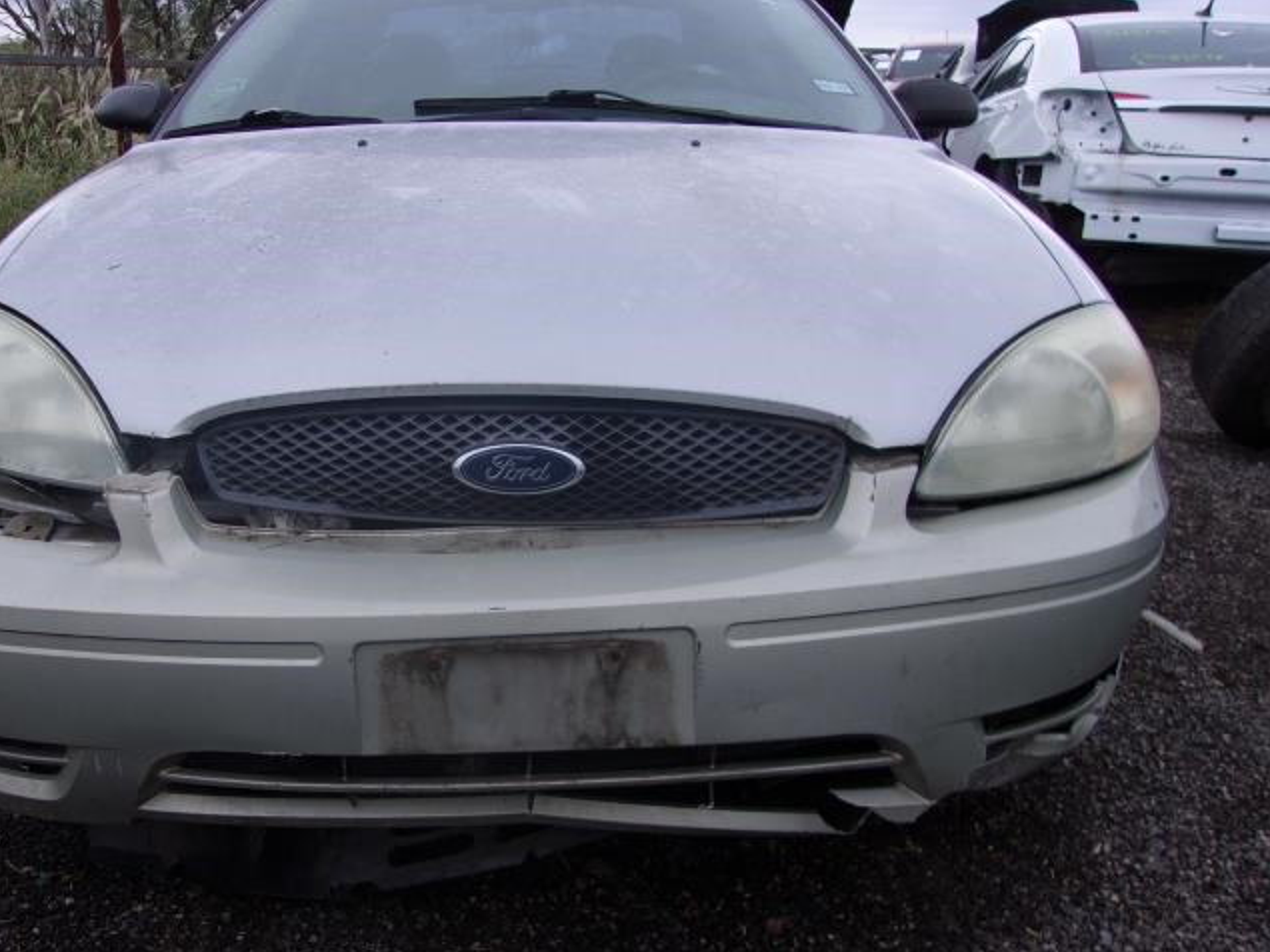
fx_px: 1247
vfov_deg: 41.7
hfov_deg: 53.6
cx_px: 506
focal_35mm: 34
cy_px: 438
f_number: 3
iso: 80
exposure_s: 1/150
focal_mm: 4.9
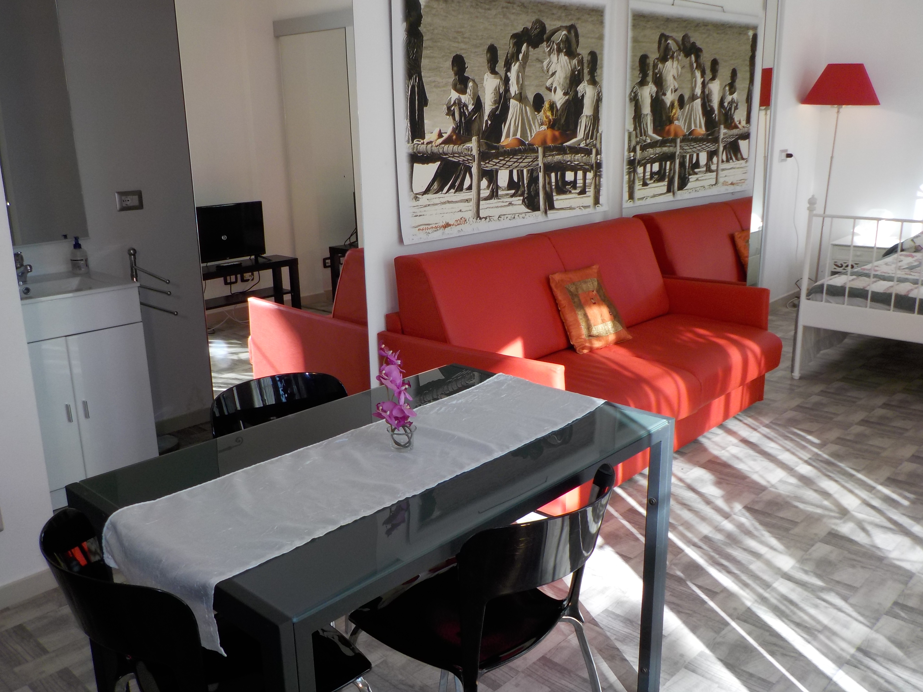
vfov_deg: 46.8
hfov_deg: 60.0
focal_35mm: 30
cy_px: 346
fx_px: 800
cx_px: 462
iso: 125
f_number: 3.3
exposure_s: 1/200
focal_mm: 4.1
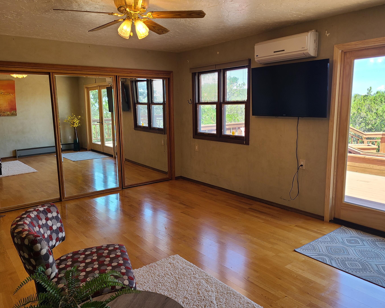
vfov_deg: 51.5
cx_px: 189
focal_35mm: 28
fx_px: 319
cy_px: 157
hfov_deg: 62.2
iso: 64
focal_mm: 5.4
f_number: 1.8
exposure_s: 1/120
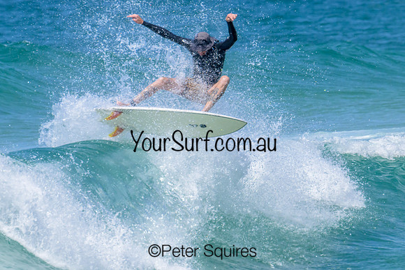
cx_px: 193
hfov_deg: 1.9
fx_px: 12229
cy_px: 166
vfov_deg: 1.3
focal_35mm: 1087
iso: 1600
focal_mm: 800
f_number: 16
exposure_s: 1/2000
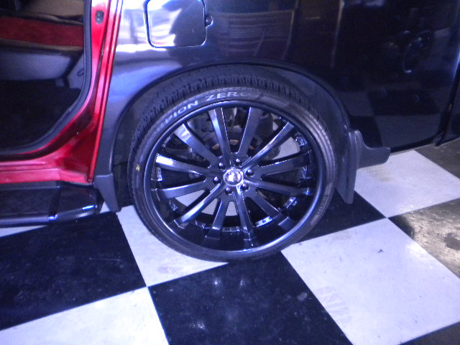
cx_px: 230
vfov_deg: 40.7
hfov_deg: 52.6
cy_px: 172
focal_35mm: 35
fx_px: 465
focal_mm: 6.3
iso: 400
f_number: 3.1
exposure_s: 1/30
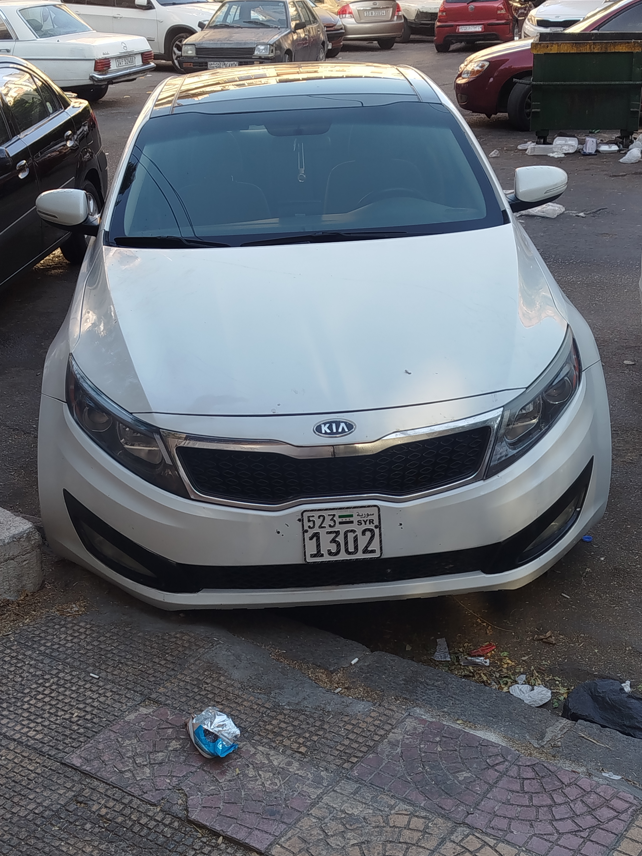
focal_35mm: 49
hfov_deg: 29.7
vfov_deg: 38.9
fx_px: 1212
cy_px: 430
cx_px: 322
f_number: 1.7
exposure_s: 1/114
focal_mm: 5.31
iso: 50
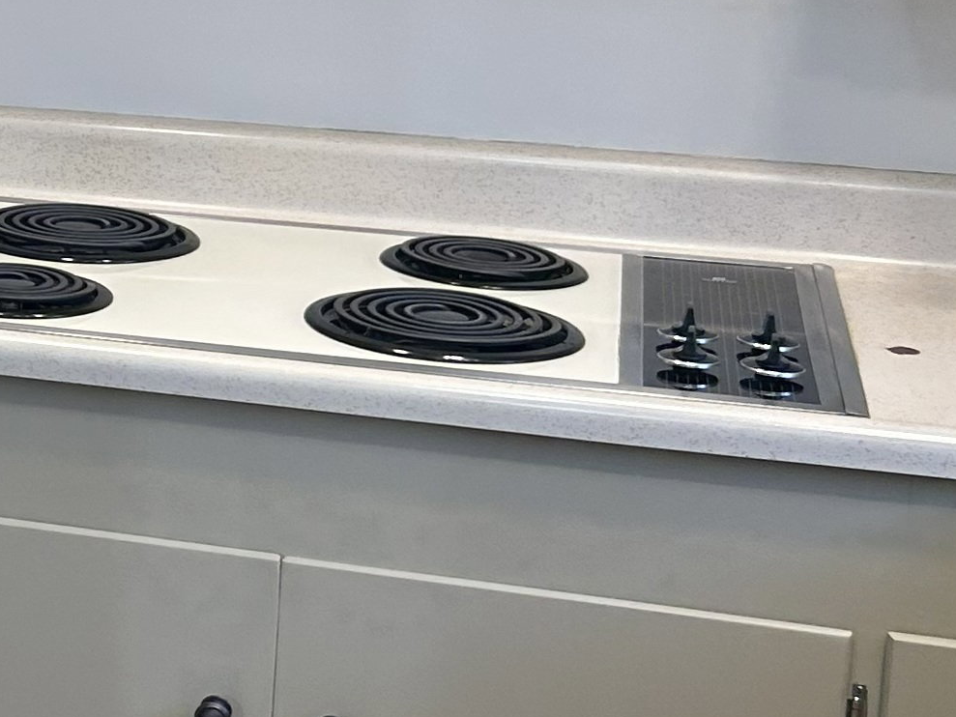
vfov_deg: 13.8
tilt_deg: -10.7
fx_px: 2928
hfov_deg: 15.6
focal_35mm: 106
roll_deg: +0.3
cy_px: 43
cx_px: -810
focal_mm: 5.7
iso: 64
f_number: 1.5
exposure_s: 1/120
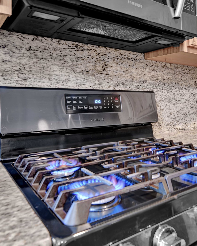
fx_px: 211
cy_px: 106
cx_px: 120
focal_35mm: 29
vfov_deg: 60.2
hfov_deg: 49.6
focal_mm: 15
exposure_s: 2.5
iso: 100
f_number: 8
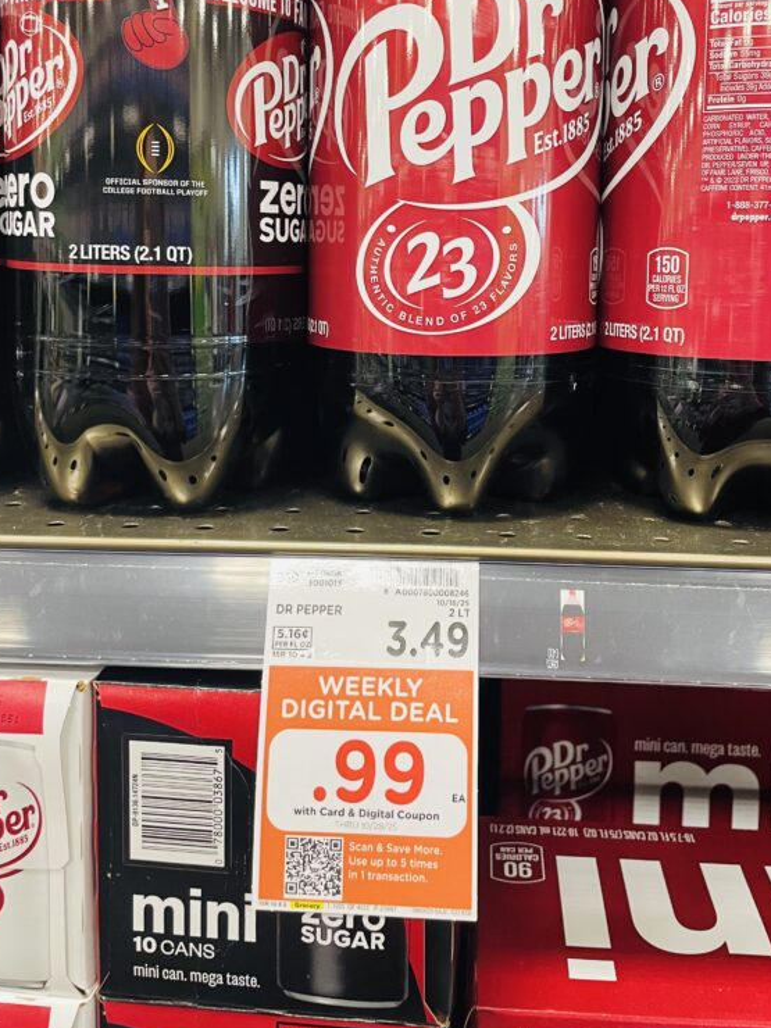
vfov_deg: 50.4
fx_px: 1069
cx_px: 424
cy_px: 338
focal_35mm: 36
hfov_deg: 39.6
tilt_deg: -6.7
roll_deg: +0.1
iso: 160
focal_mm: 4.2
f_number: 1.6
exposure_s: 1/57
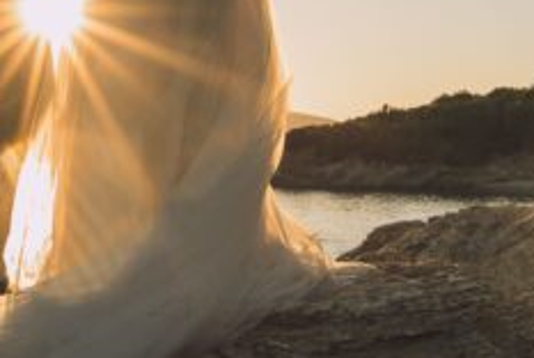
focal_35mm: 105
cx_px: -5
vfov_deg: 12.8
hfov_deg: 18.9
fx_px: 1559
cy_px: -42
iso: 50
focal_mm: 35
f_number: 10
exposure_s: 1/100
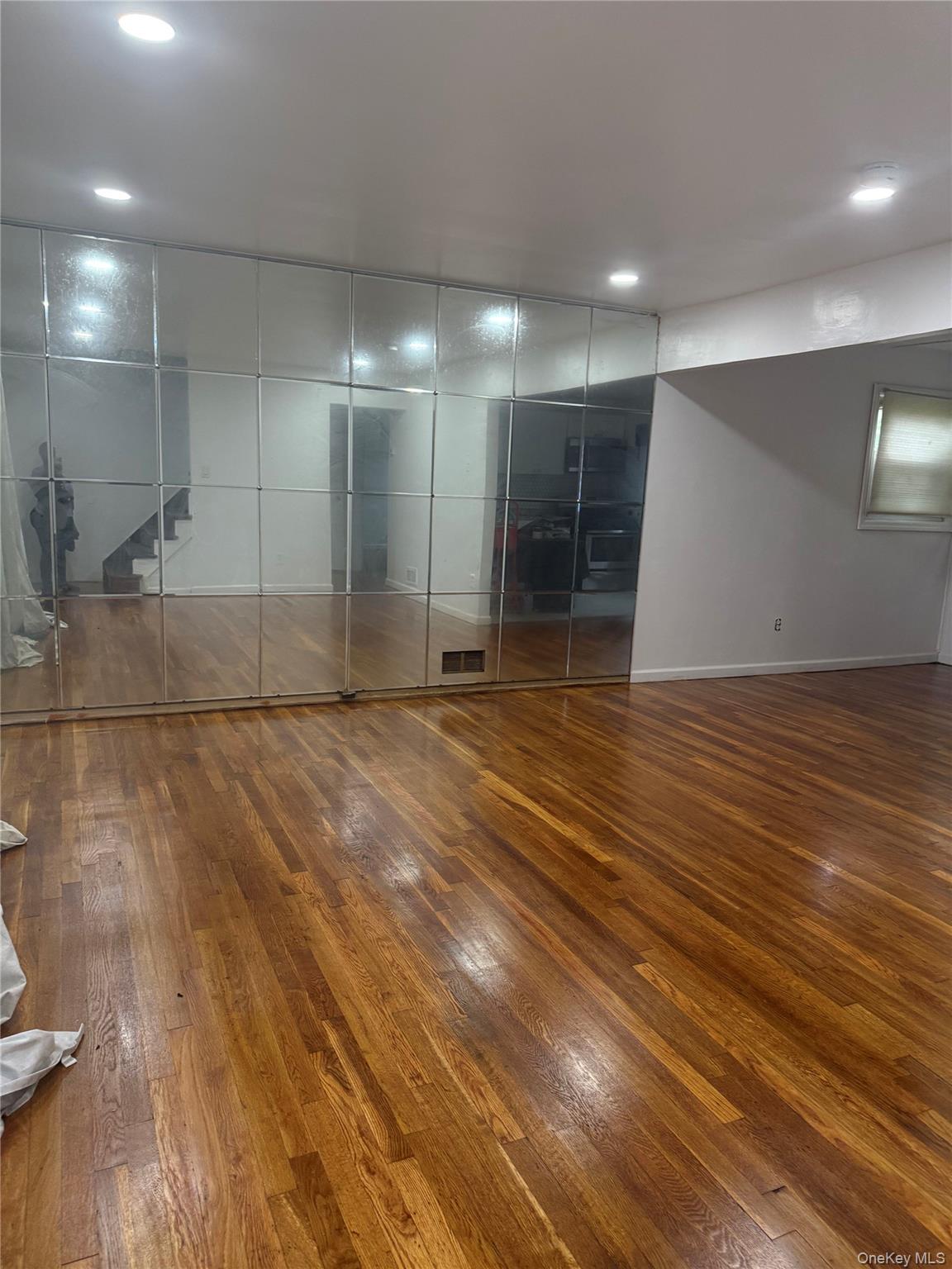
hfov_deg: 56.8
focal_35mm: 24
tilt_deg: -8.9
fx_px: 880
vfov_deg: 71.6
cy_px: 634
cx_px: 476
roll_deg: -2.7
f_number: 1.78
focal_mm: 6.76
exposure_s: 1/120
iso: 250
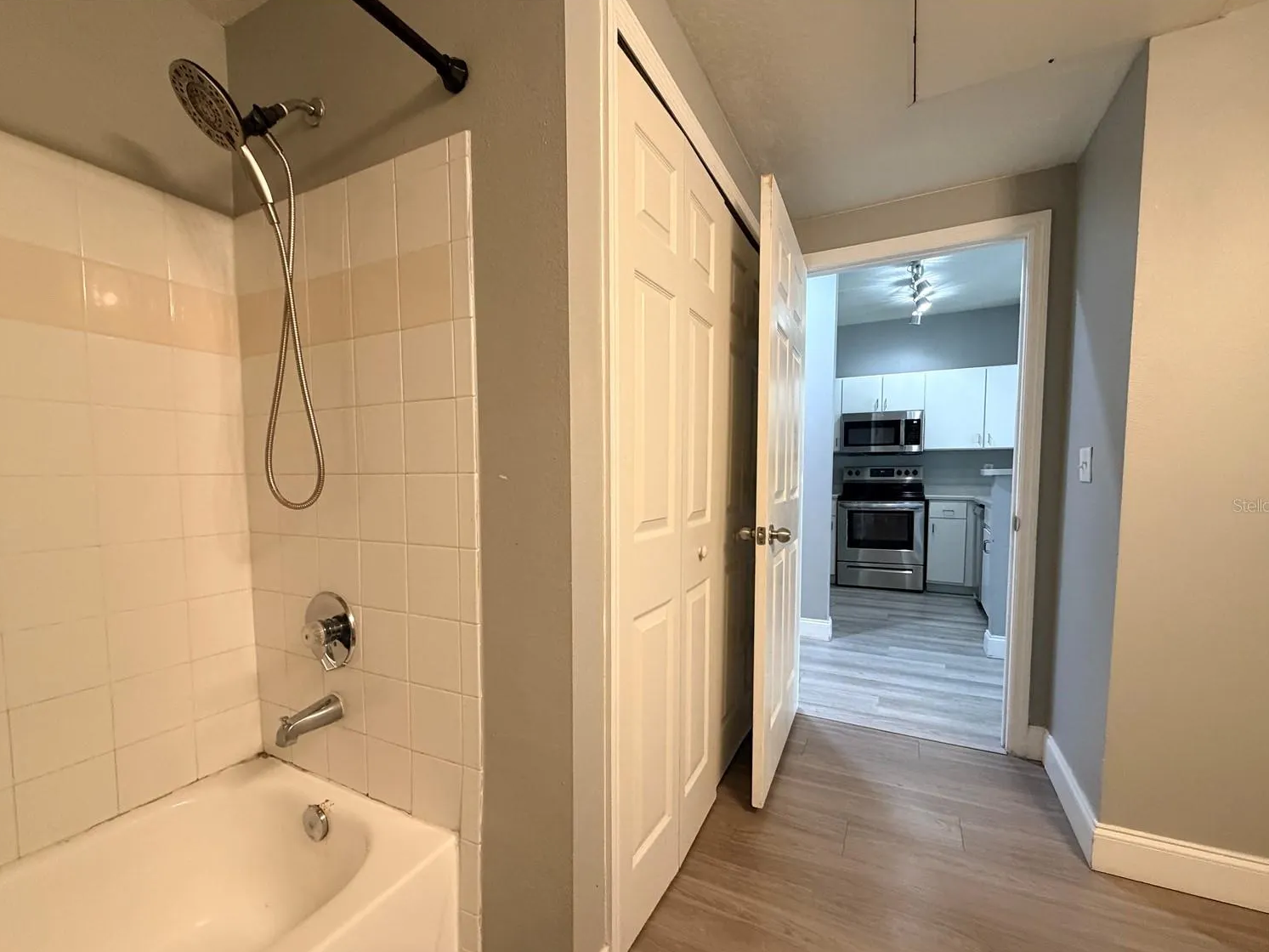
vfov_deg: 81.7
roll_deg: +0.2
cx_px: 633
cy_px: 505
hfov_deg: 98.2
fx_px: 550
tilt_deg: -2.9
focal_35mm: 15
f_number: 2.2
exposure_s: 1/60
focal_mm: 2.22
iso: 400
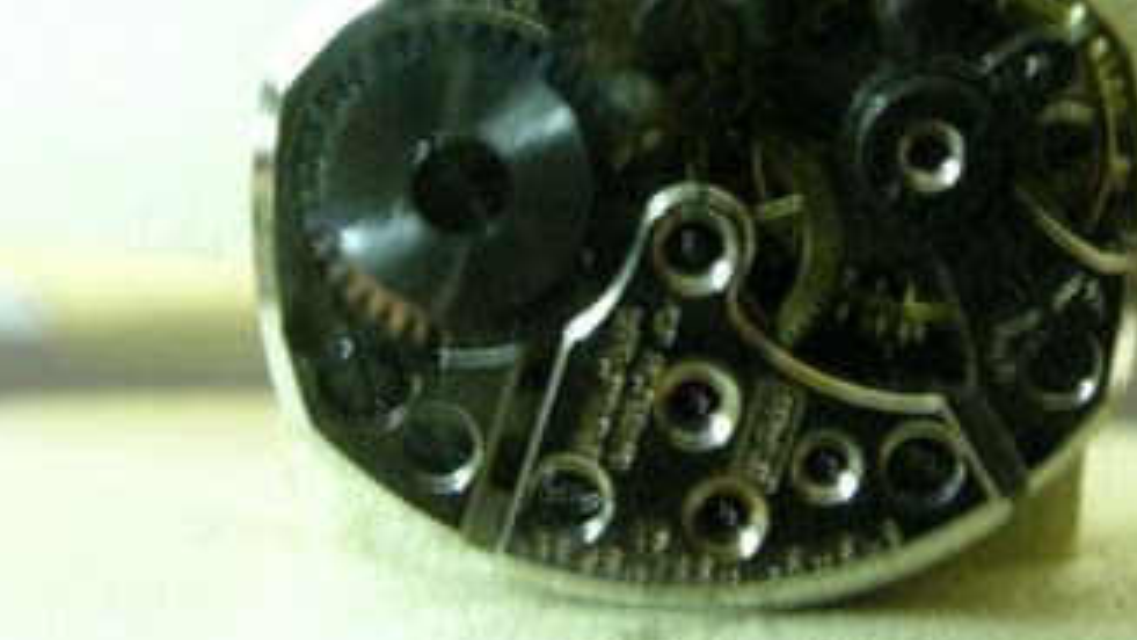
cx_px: 682
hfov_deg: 26.8
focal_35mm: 79
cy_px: 136
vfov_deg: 15.2
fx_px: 2382
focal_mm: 11.1
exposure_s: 1/1.2
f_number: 6.2
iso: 200
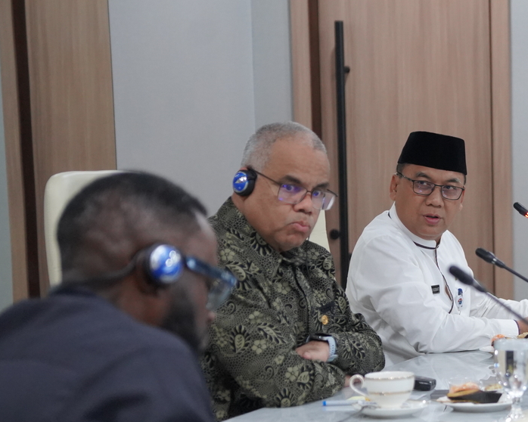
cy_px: 304
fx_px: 1875
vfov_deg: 12.8
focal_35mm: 120
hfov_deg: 15.7
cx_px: 542
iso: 4000
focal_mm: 59.5
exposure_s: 1/250
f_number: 2.8
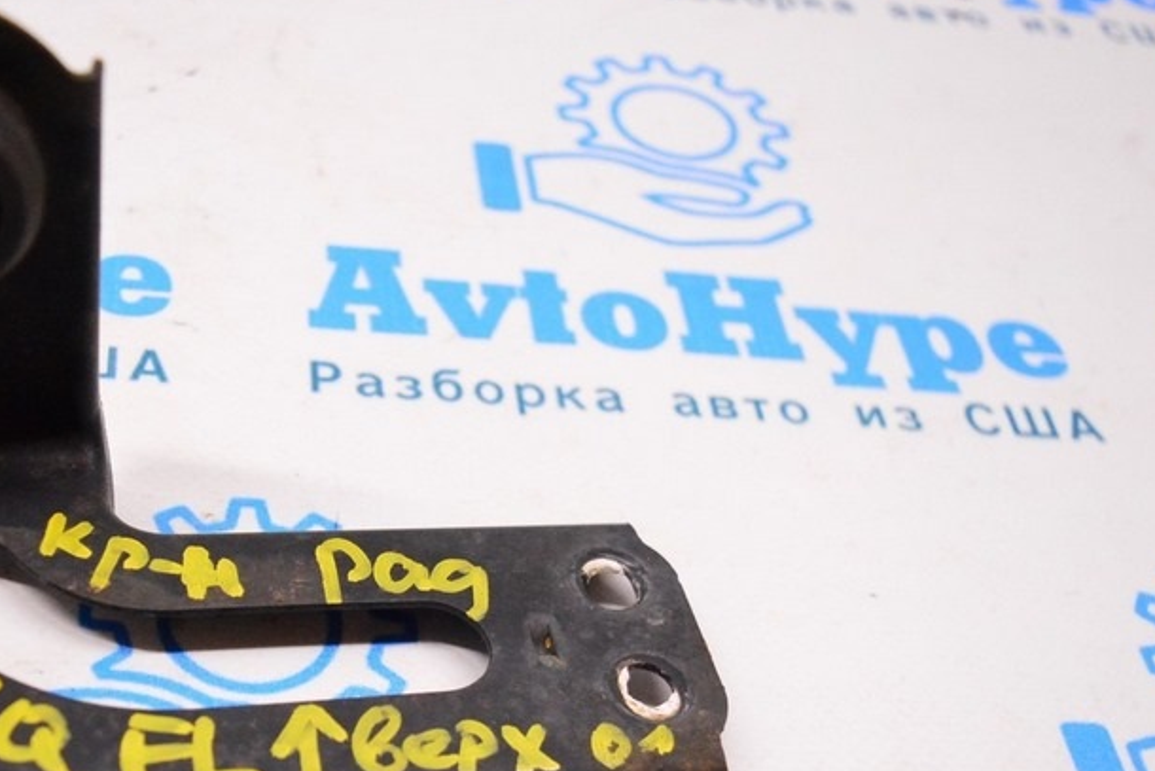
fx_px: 1696
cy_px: 619
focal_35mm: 53
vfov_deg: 25.2
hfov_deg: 36.6
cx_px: 269
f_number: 3.8
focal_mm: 21
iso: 3200
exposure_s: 1/400
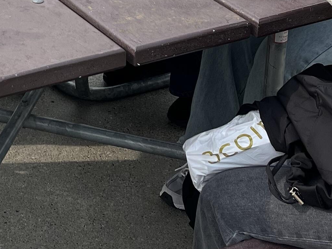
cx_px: -32
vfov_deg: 13.3
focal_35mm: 103
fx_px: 988
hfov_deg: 18.4
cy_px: -158
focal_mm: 5.1
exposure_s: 1/1776
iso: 50
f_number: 1.6
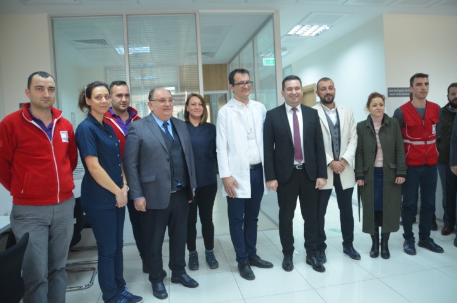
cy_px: 152
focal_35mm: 27
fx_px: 342
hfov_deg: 67.5
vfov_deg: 47.7
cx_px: 228
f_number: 4
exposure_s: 1/60
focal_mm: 18
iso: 800
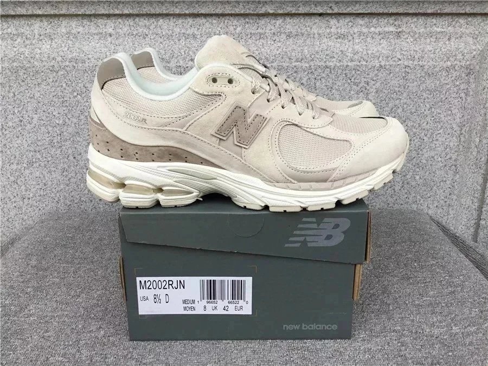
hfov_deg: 58.4
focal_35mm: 31
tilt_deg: -18.9
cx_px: 244
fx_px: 437
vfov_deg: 45.4
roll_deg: +0.4
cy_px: 183
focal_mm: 3.3
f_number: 2.4
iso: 25
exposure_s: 1/274
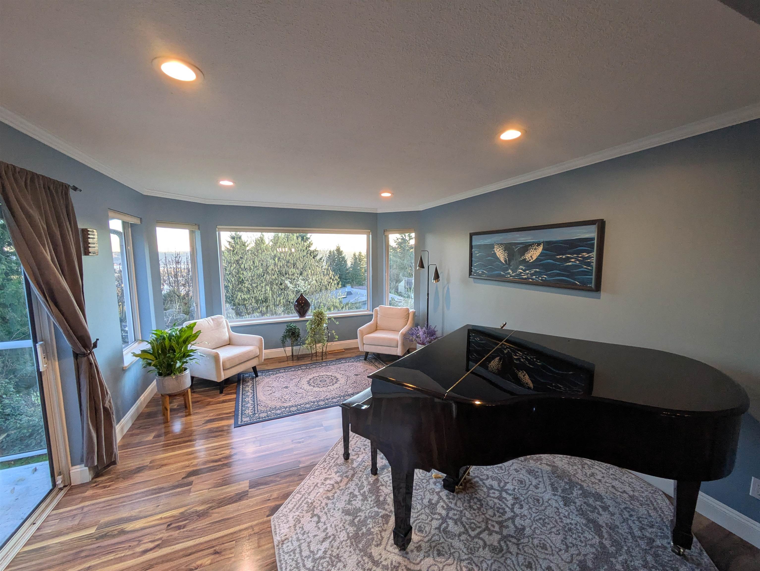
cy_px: 286
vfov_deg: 85.7
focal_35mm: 14
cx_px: 380
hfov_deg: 102.0
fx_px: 308
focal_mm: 1.83
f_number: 2.2
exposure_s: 1/120
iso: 154
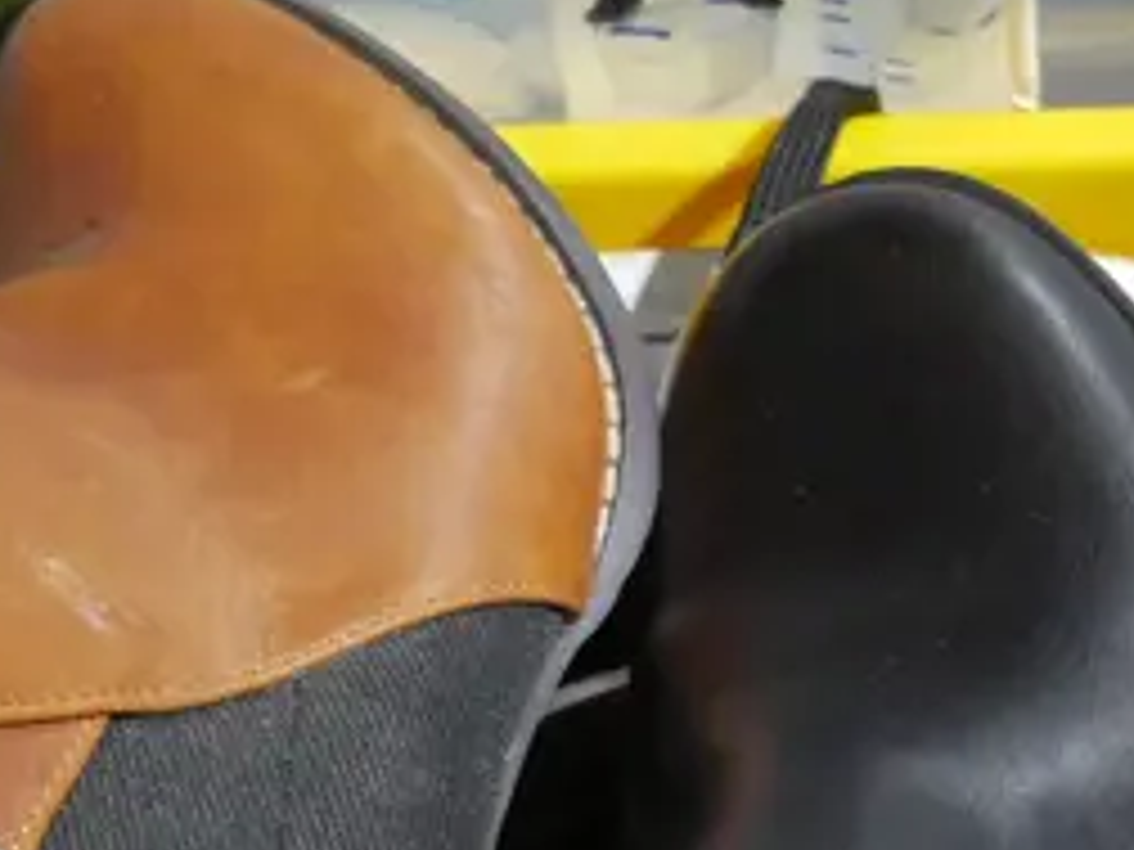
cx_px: 1084
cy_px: 994
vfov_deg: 11.9
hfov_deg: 15.9
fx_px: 3997
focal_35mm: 122
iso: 640
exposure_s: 1/60
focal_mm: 15
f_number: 3.6
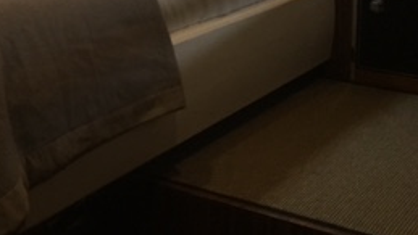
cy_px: -85
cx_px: 42
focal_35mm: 78
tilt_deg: -3.0
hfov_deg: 26.3
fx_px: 865
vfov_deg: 14.7
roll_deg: -1.1
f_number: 2.2
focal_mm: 4.15
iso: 200
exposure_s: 1/33
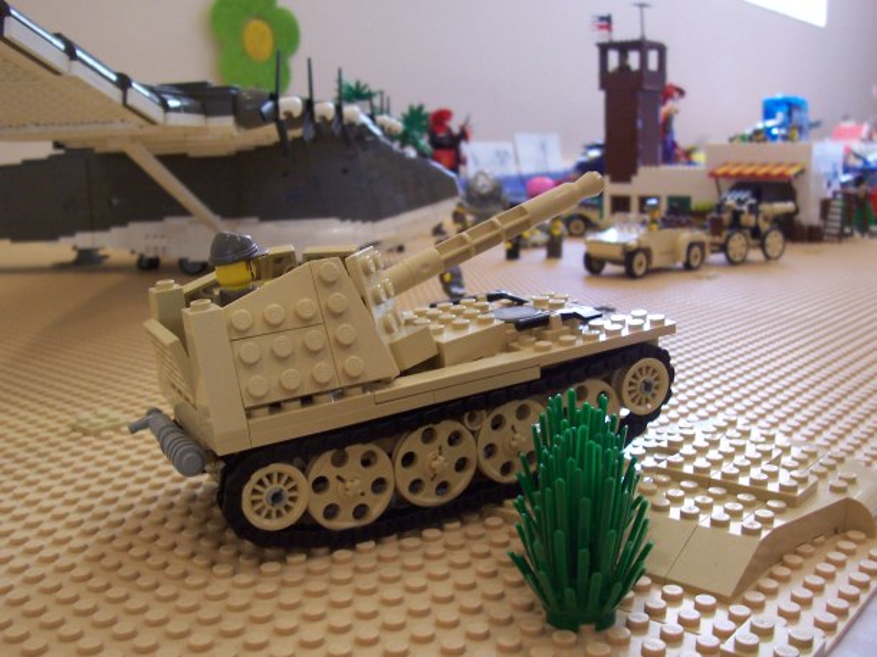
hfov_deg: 50.2
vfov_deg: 38.6
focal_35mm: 37
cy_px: 328
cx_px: 438
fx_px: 937
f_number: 2.8
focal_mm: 5.6
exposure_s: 1/15
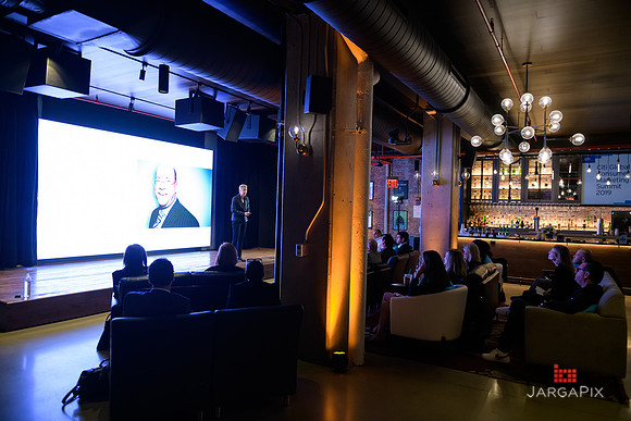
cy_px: 210
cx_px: 316
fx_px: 421
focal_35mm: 24
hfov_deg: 73.7
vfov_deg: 53.2
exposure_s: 1/125
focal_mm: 24
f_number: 3.2
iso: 1600
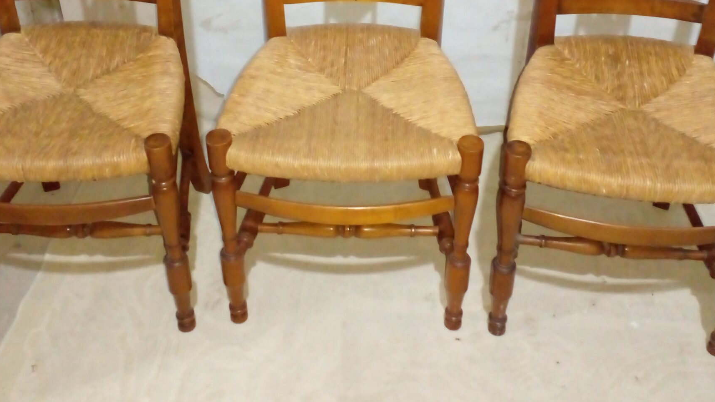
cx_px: 370
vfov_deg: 26.3
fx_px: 834
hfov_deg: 46.4
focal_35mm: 44
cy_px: 43
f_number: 1.9
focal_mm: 3.6
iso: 500
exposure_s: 1/20
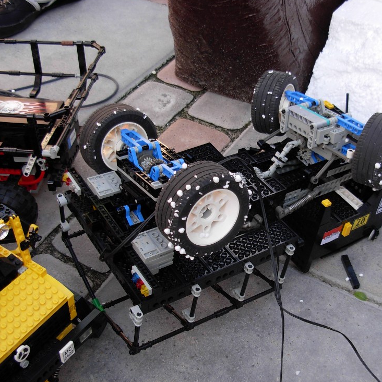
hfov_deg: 35.8
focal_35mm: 47
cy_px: 195
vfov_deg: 36.1
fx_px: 587
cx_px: 248
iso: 79
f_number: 2.9
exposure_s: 1/166
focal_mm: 6.3
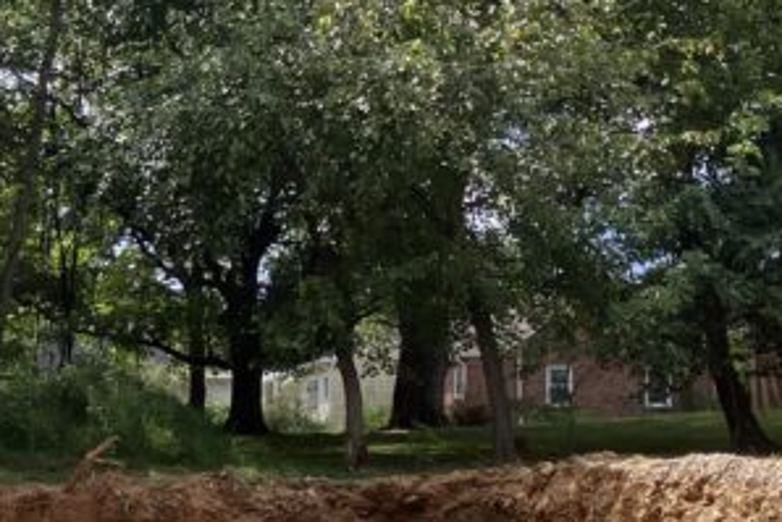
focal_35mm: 100
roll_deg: +0.2
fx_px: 2173
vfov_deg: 13.6
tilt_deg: +2.0
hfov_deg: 19.3
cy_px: 449
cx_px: -134
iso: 32
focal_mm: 3.99
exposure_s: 1/796
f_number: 1.8
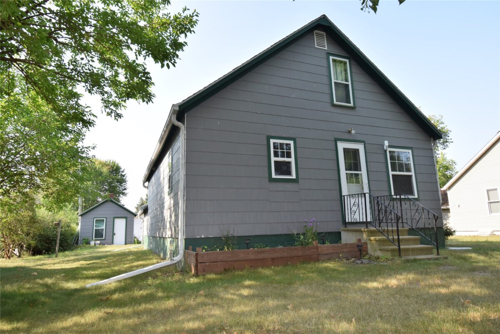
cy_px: 167
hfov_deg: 77.3
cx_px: 250
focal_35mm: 22
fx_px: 312
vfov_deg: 56.1
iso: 320
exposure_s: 1/200
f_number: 9
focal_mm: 15
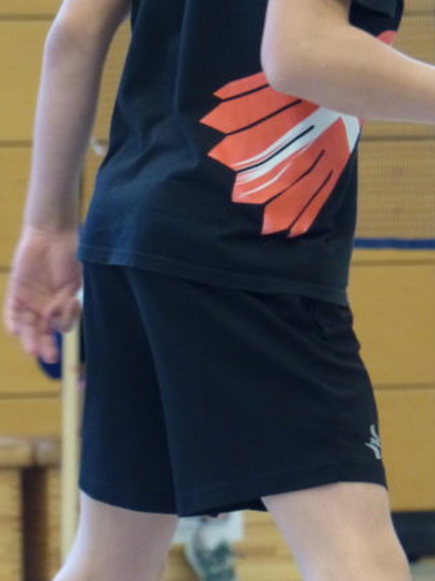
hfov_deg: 2.2
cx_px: 352
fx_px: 11114
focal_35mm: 663
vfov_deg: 3.0
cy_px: 125
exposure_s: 1/40
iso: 400
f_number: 2.8
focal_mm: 50.2
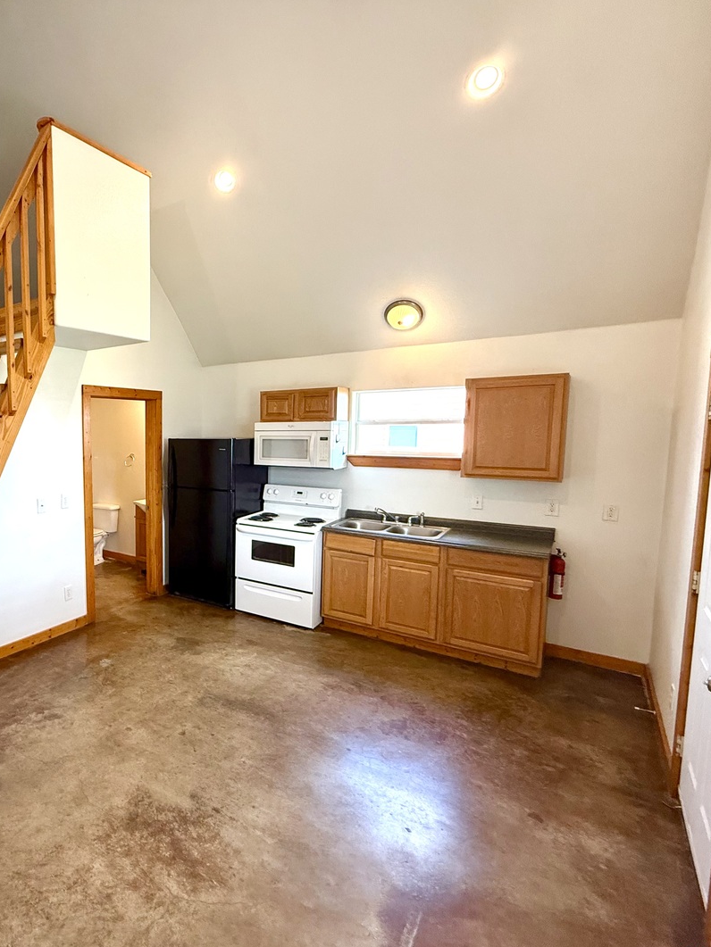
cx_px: 137
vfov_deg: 84.7
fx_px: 520
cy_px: 478
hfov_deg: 62.5
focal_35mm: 19
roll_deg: -0.1
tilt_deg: -5.3
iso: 320
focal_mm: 2.22
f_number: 2.2
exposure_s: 1/120
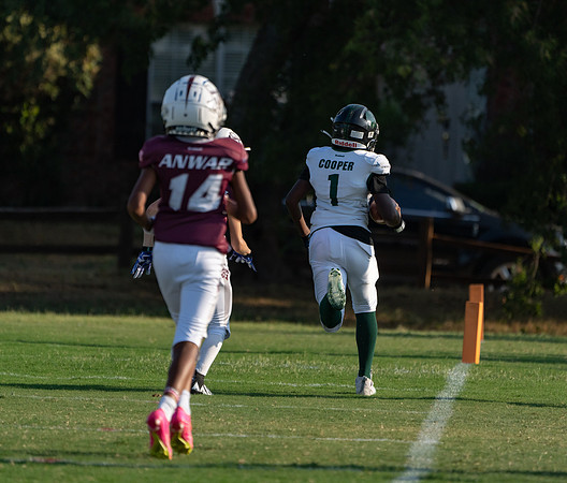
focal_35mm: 510
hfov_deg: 3.7
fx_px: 8779
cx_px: 286
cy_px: 226
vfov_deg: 3.2
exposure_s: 1/2000
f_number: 5.6
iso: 320
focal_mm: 400
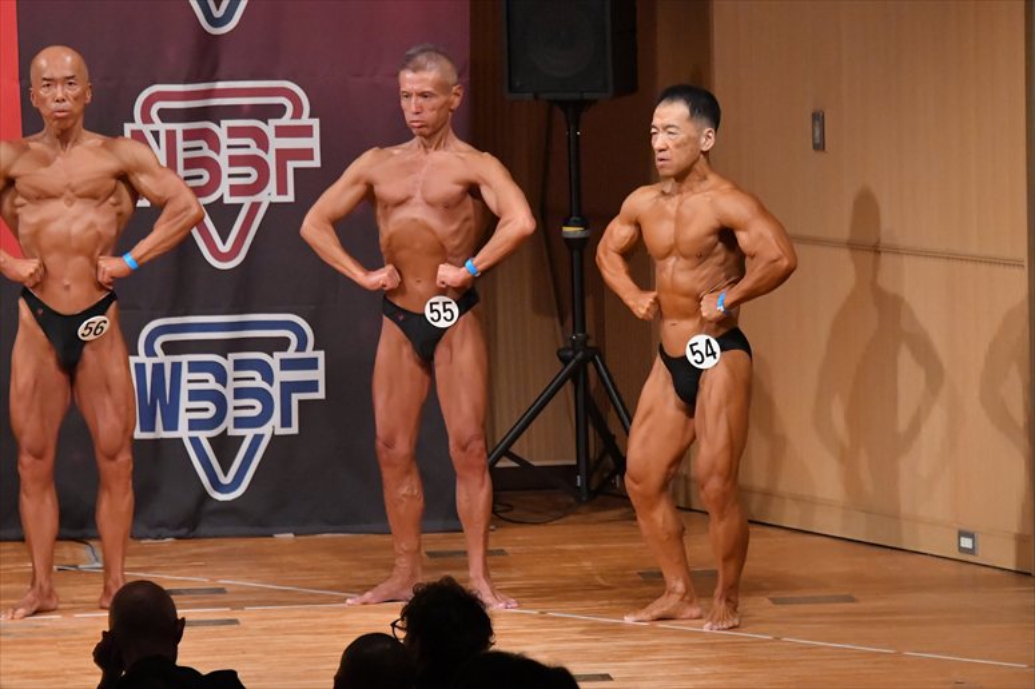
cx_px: 518
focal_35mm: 270
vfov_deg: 5.1
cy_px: 344
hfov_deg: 7.6
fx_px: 7759
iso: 9000
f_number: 5.6
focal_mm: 180
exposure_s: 1/400
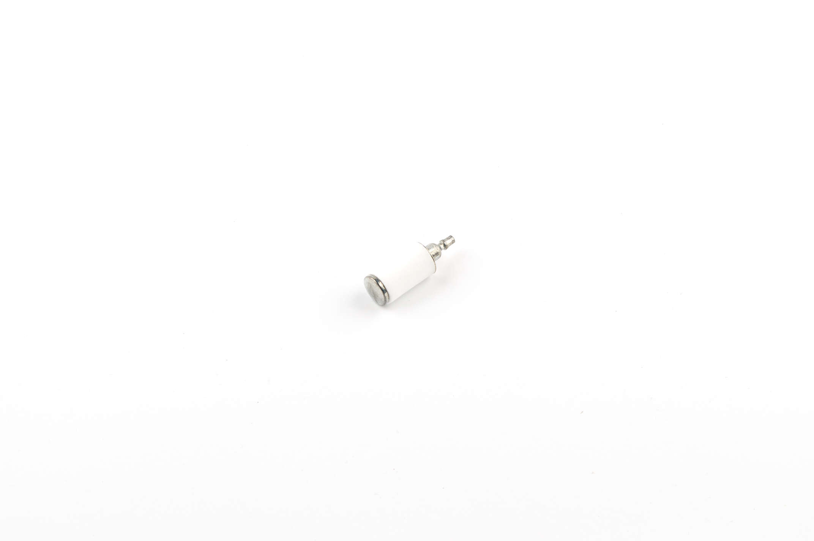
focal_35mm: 82
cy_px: 270
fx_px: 1863
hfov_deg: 24.6
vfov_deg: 16.5
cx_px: 407
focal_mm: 55
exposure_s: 1/125
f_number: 16
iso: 100
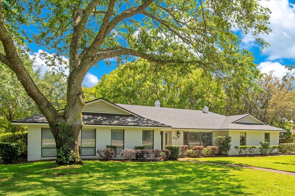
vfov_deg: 50.0
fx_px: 205
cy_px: 136
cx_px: 196
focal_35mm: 25
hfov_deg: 69.6
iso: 100
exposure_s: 1/100
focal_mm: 16
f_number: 6.3
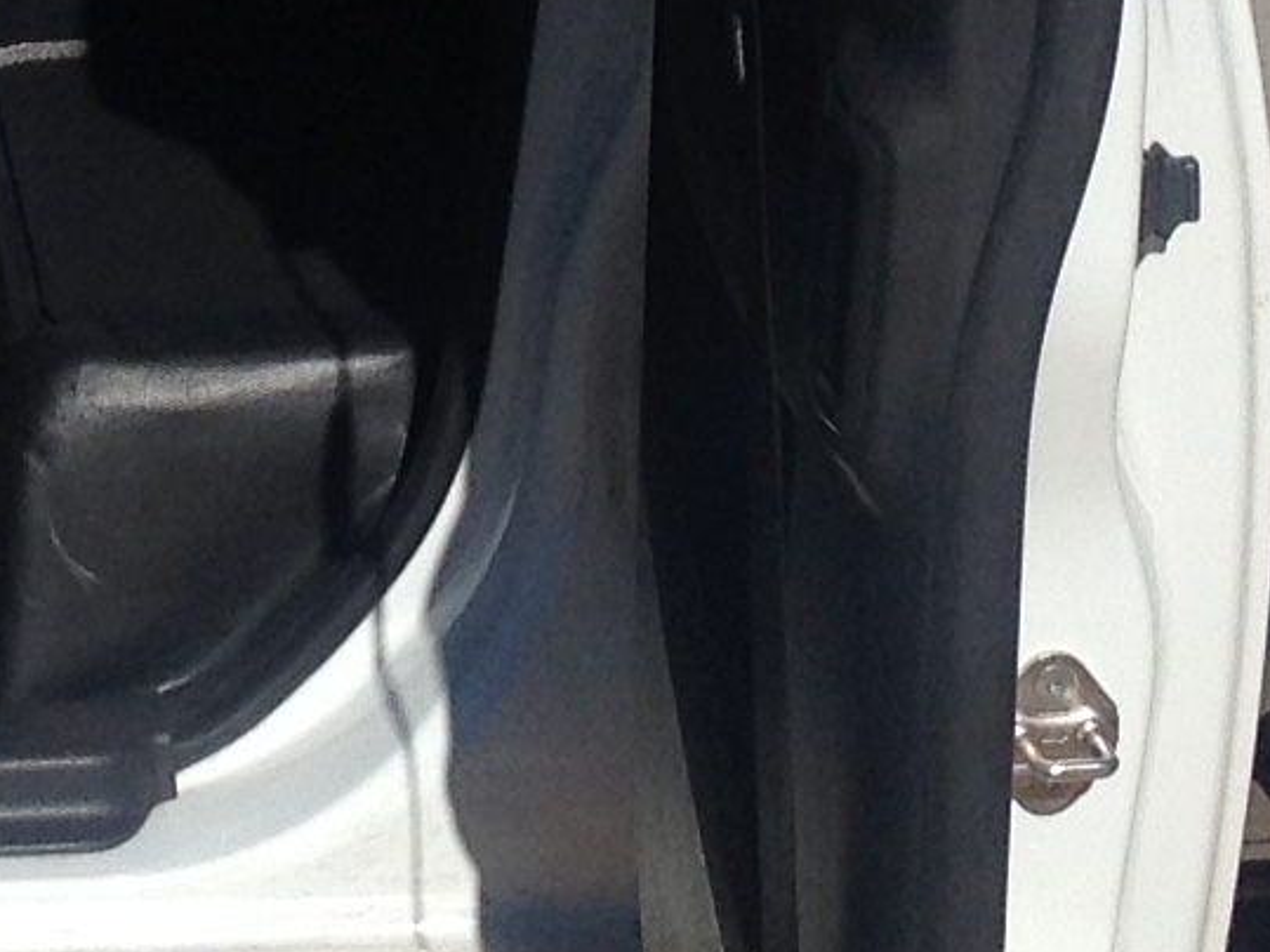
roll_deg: -0.2
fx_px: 7776
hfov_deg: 9.2
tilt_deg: -15.7
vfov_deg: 6.9
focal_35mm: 212
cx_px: -214
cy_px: -452
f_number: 2.4
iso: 50
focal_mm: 4.28
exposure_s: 1/3247
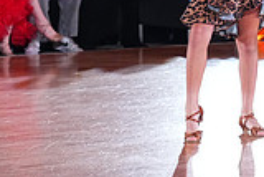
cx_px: 459
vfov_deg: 5.5
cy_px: -36
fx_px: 1813
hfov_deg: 8.1
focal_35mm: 247
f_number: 5
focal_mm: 68
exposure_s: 1/400
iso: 5000
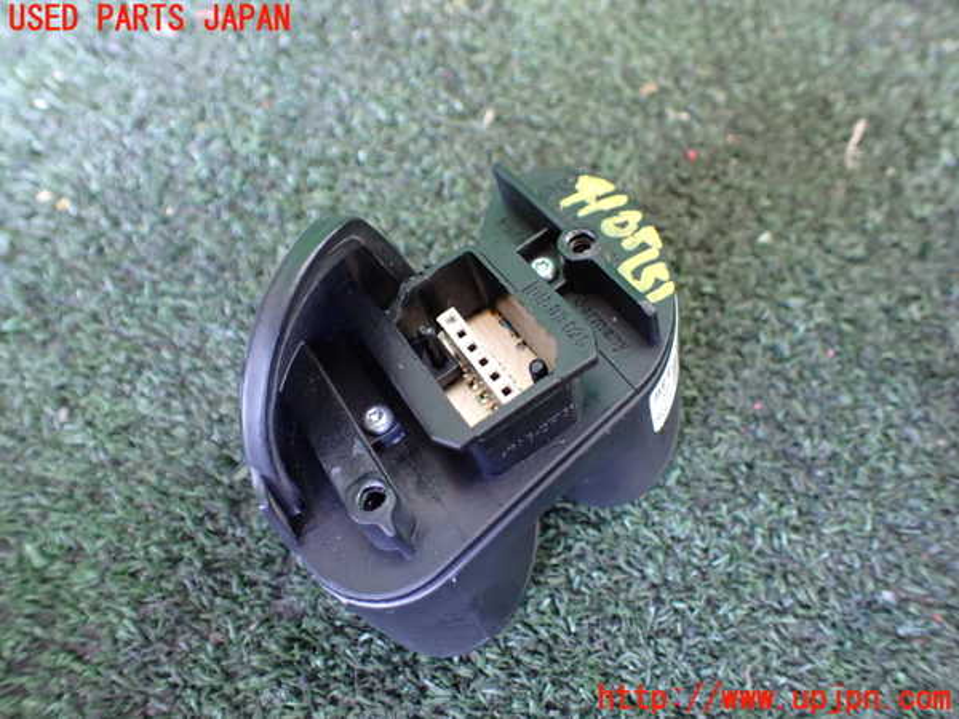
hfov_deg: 60.0
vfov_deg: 46.8
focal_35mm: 30
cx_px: 480
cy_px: 360
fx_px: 831
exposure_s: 1/30
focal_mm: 5.4
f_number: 2.3
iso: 800
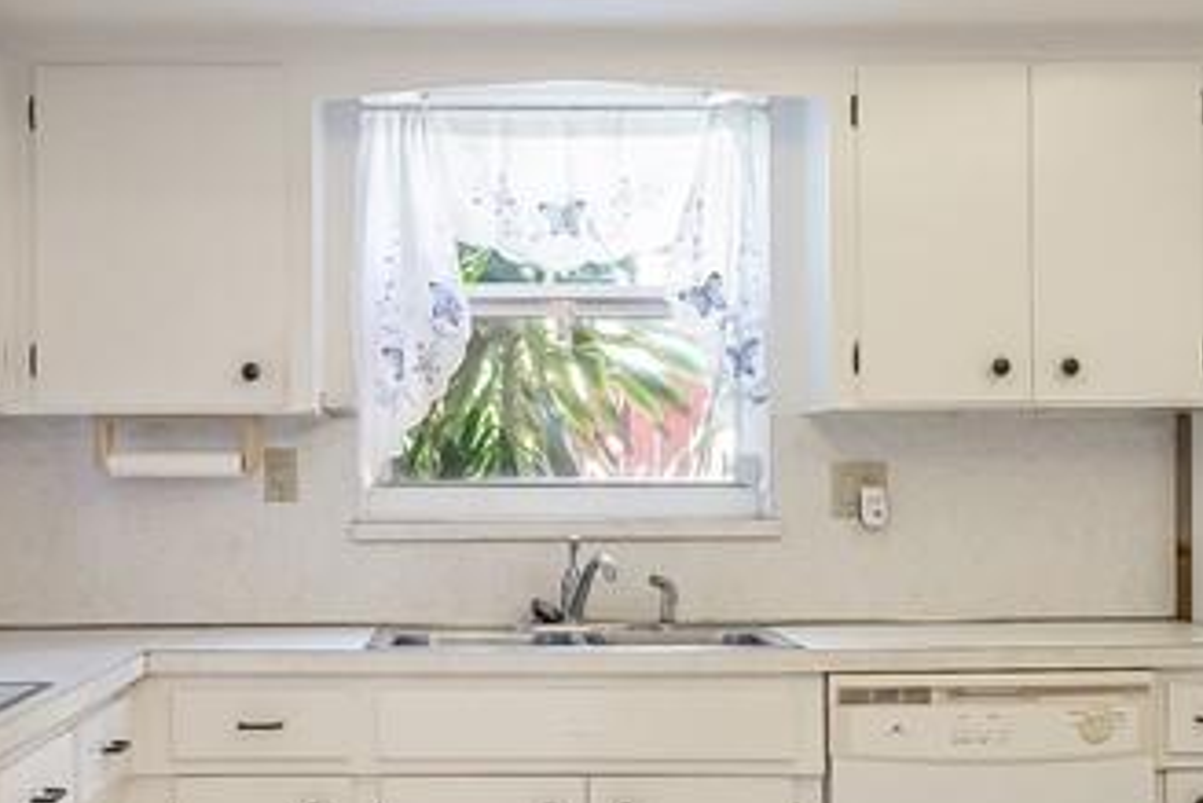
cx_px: 482
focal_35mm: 53
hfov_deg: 37.4
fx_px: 1772
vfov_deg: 25.5
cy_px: 484
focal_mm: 16
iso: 200
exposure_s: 1/15
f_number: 8
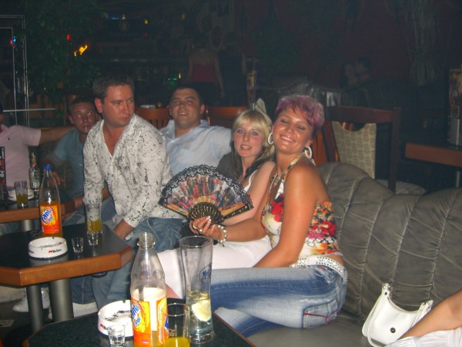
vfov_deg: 37.7
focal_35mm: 38
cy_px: 174
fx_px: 507
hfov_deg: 49.0
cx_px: 231
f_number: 2.8
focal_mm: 7.9
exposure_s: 1/60
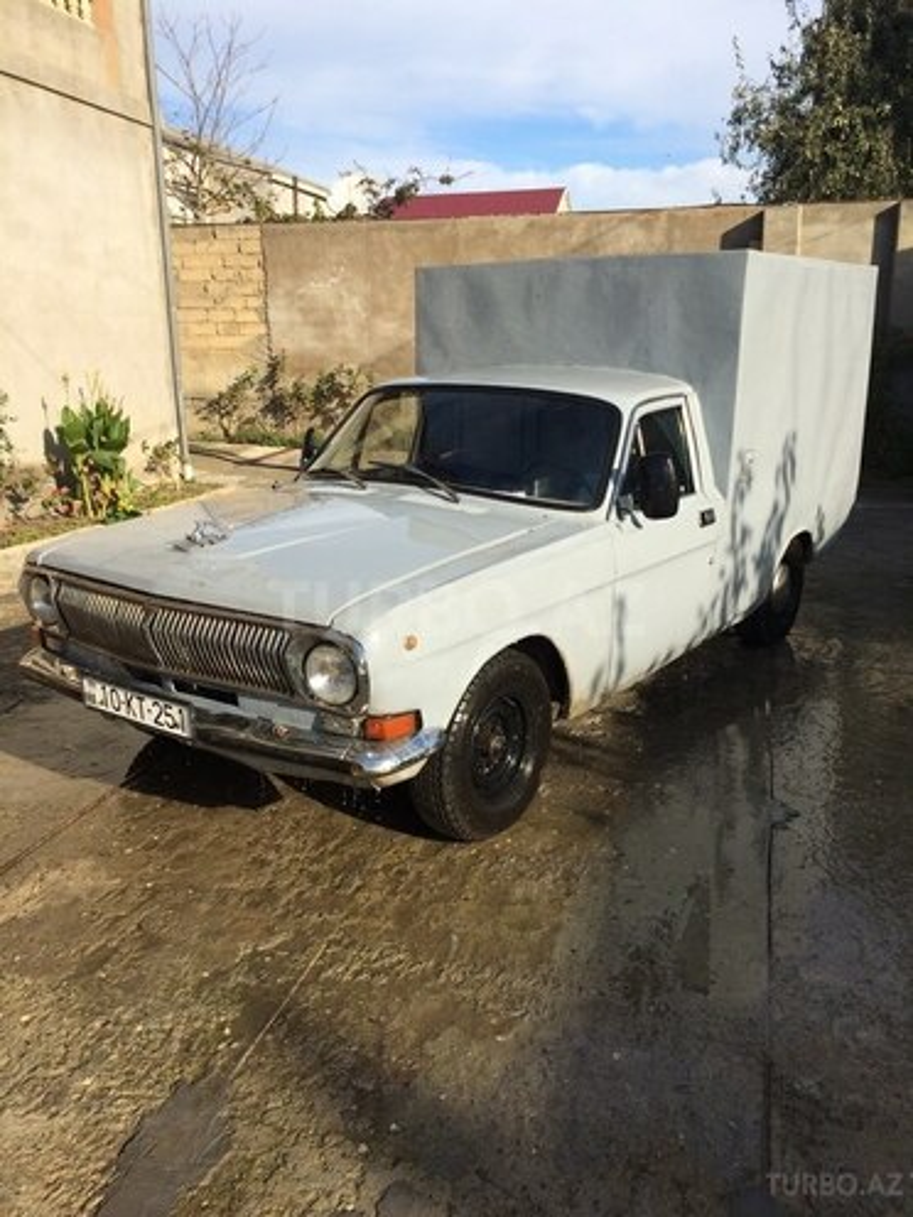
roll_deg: +2.1
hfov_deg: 48.2
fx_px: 1020
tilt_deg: -14.7
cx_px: 456
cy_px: 608
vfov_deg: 61.7
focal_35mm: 29
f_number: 2.2
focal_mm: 4.15
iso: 32
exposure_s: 1/1709
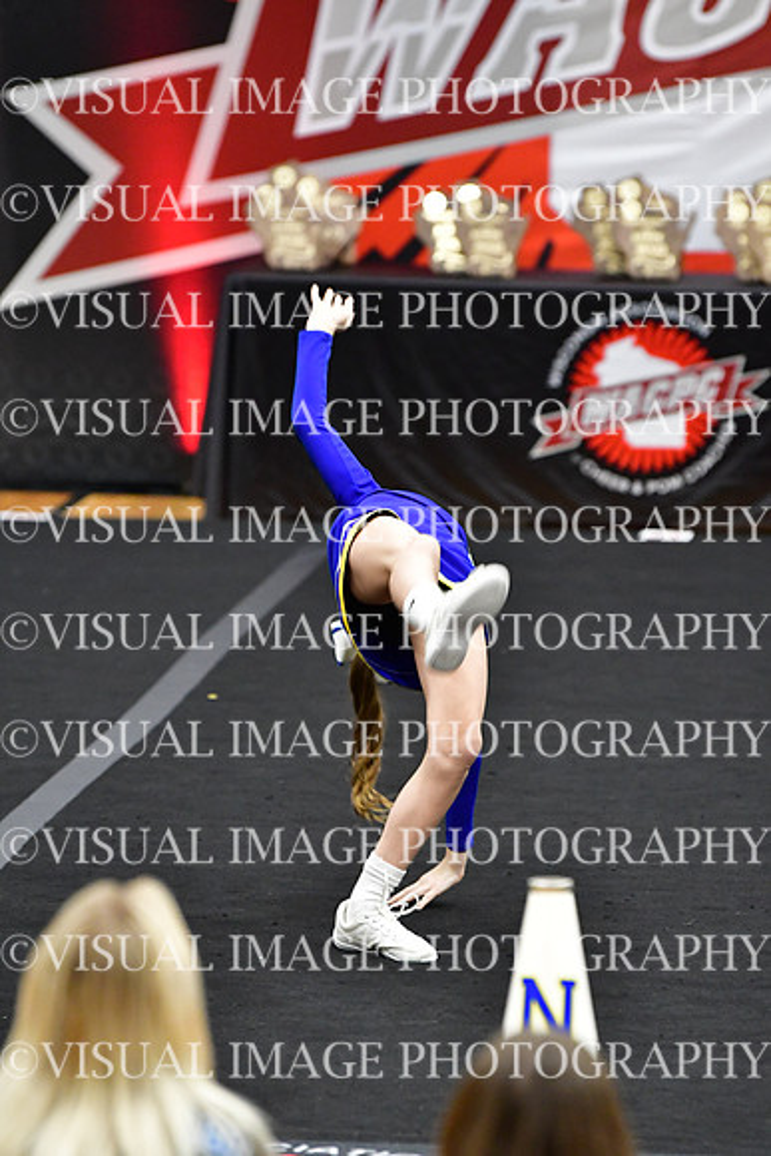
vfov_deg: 7.9
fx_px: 8411
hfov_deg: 5.2
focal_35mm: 262
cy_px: 578
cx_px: 386
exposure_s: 1/500
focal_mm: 175
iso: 5000
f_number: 3.2
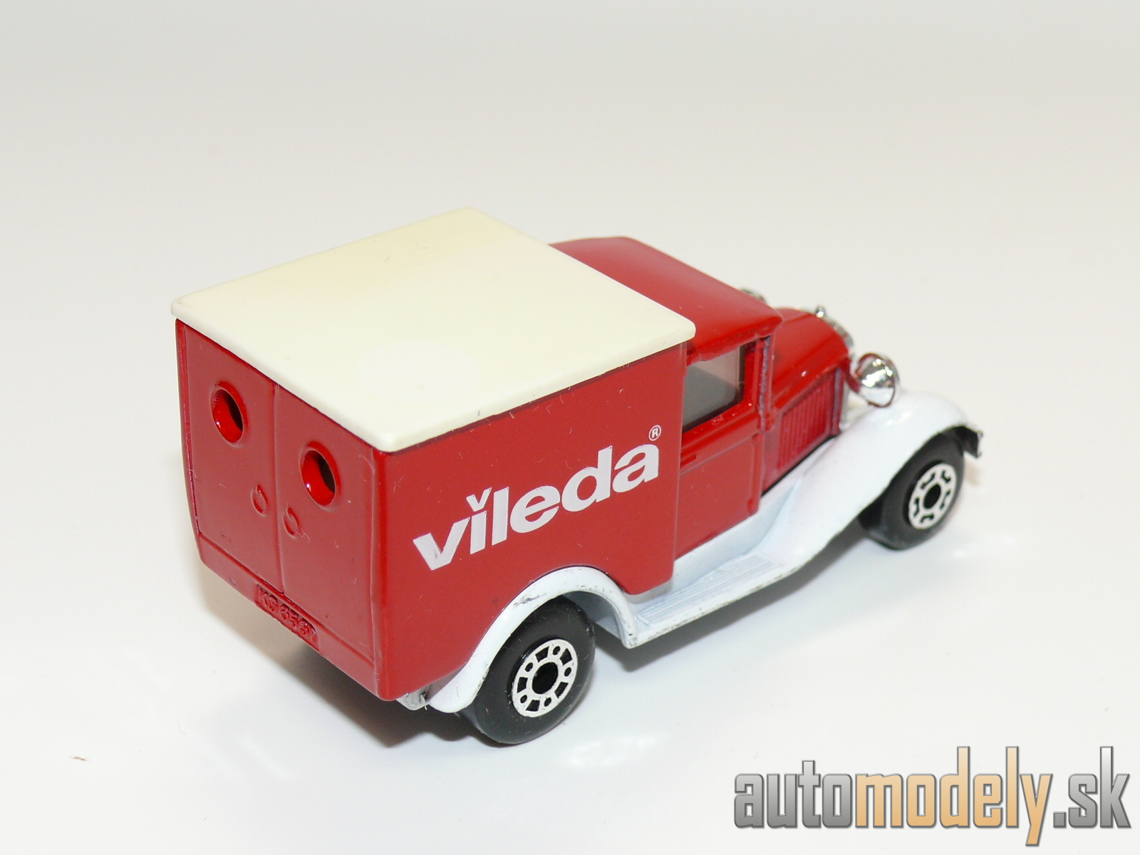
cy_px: 428
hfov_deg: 26.0
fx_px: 2470
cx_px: 570
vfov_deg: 19.6
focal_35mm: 75
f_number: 4
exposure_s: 1/30
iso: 100
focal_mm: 11.4
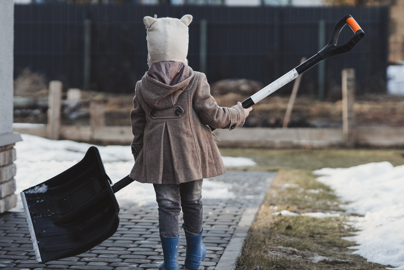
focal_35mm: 119
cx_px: 163
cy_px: 107
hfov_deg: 17.2
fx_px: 1336
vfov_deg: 11.5
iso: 4000
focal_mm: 85
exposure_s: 1/4000
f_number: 2.5
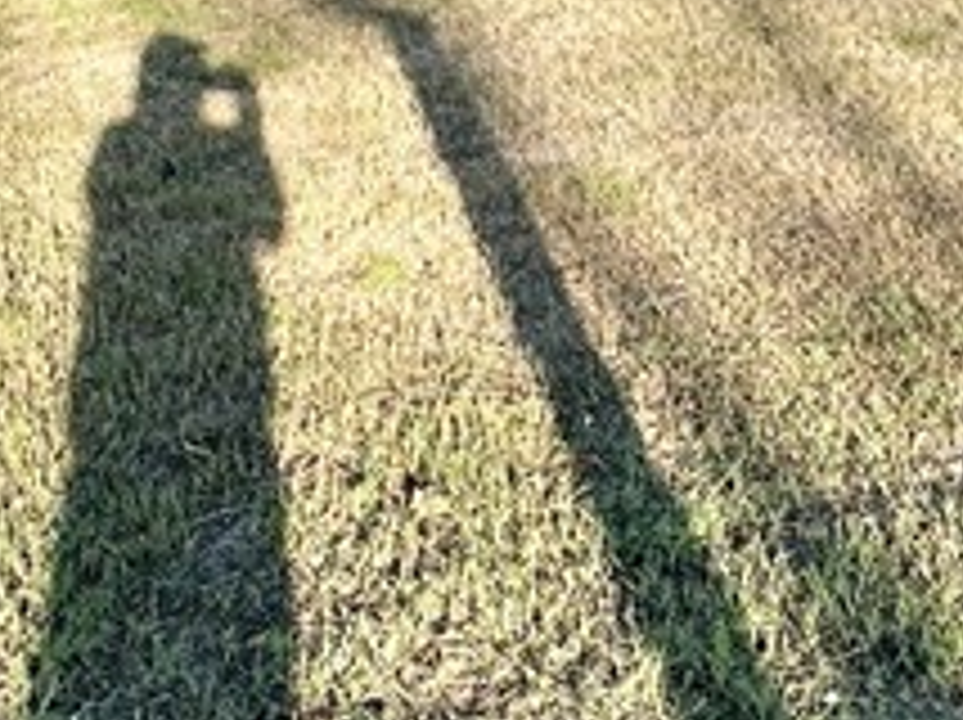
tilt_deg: +0.3
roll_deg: +1.7
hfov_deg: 28.9
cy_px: -396
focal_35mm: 67
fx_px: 1862
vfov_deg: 18.9
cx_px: 612
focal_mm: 2.22
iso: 40
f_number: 2.2
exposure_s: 1/1383
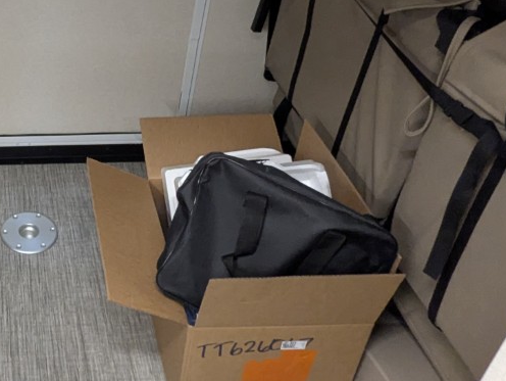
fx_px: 658
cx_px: -12
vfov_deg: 31.4
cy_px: 76
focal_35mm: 45
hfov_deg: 37.2
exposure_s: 1/43
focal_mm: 2.35
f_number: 2.2
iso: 584
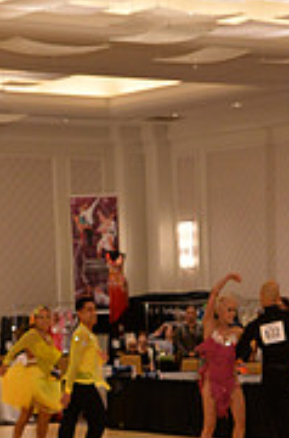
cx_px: 227
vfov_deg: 12.8
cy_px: 582
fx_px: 1877
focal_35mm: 155
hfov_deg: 8.8
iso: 2000
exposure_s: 1/200
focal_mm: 48
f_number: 5
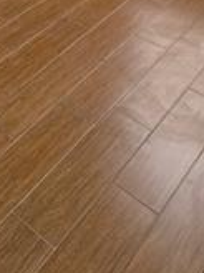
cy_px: -198
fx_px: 479
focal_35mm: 61
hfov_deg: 20.6
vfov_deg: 22.0
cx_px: -100
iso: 200
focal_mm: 2.2
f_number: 1.9
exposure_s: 1/120
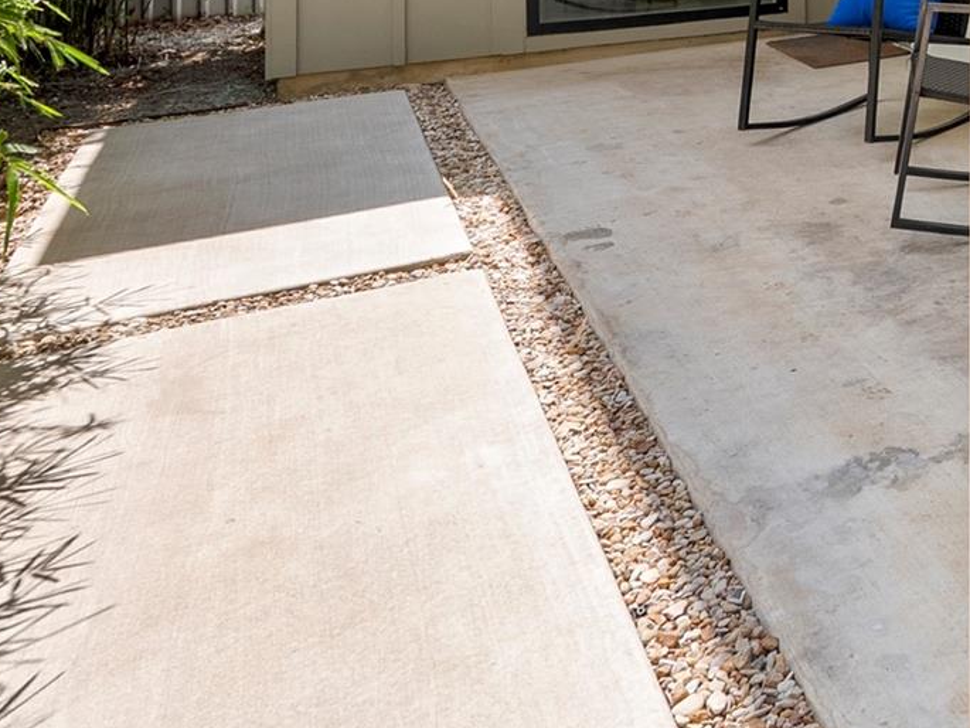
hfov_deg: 31.9
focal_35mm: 46
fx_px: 1289
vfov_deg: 28.2
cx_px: 1248
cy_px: -106
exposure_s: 1/50
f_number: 7.1
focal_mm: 16
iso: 400
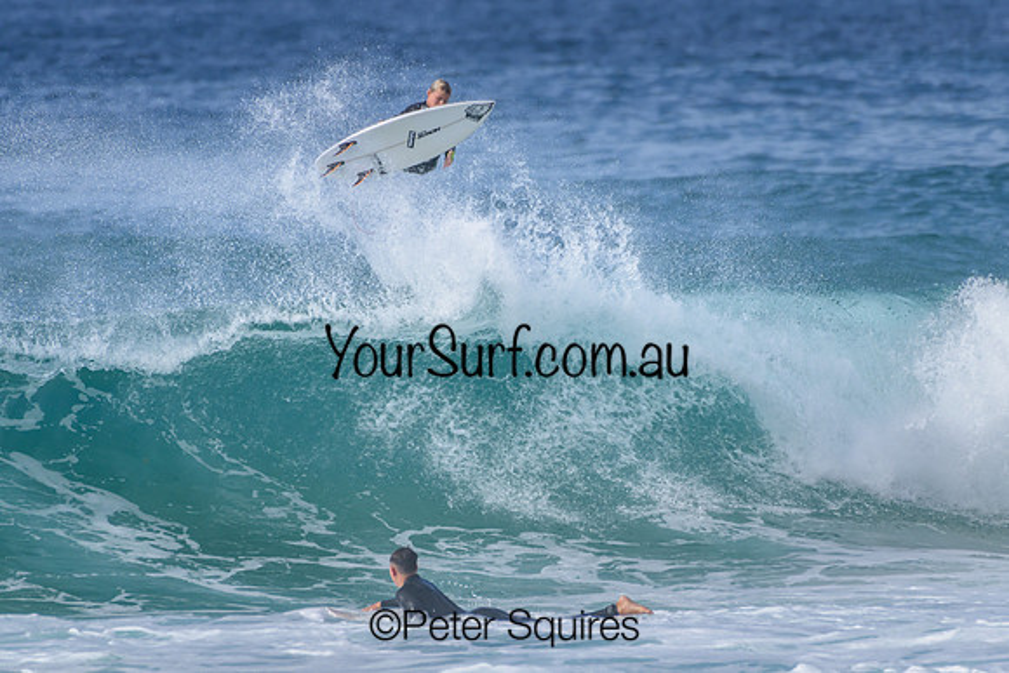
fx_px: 28033
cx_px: 504
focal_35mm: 1000
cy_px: 336
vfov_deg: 1.4
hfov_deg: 2.1
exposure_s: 1/2000
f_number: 11
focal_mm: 1000
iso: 900
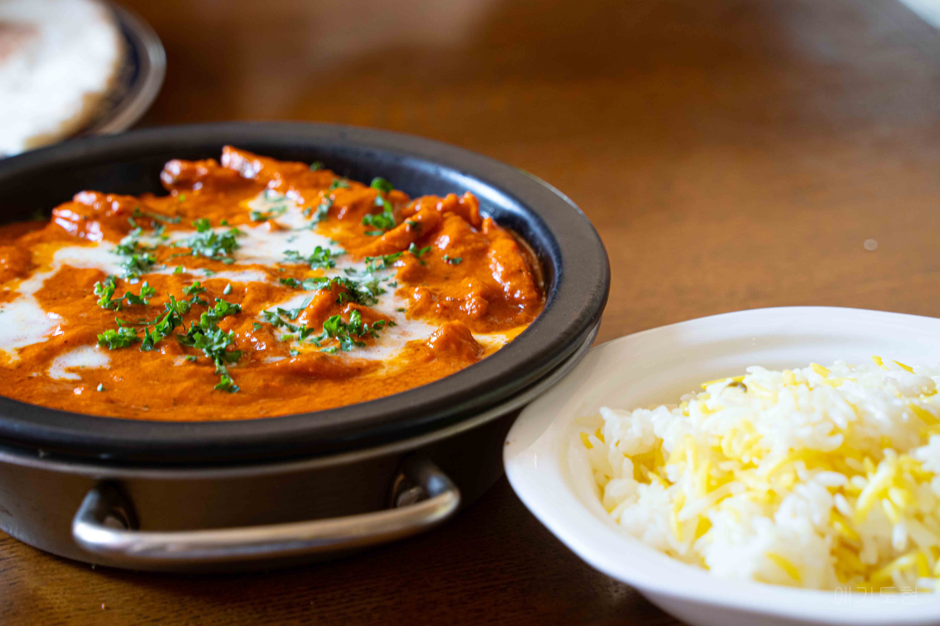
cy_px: 312
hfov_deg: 17.6
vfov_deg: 11.8
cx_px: 467
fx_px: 3029
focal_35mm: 116
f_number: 7.1
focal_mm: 115
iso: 800
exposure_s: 1/30
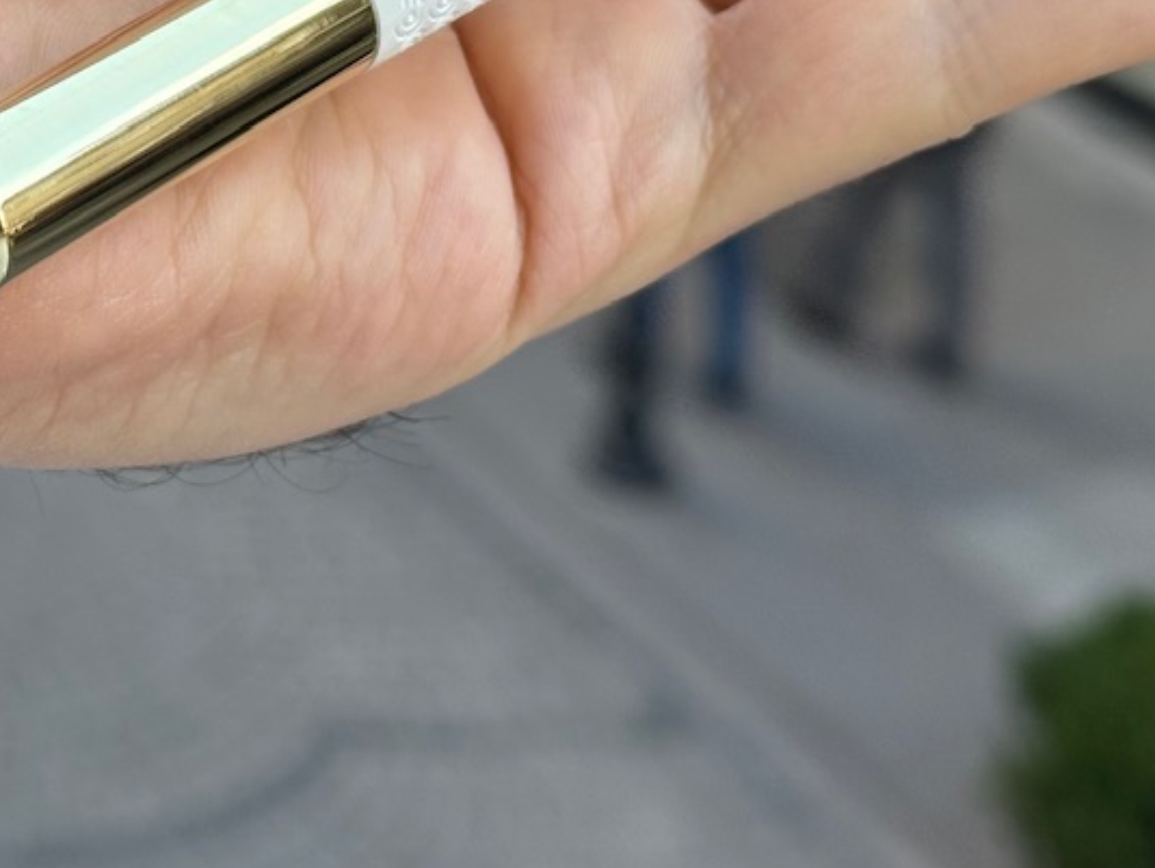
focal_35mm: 115
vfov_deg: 12.6
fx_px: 3839
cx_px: 184
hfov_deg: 16.9
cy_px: -145
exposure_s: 1/252
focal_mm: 6.86
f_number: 1.78
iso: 64
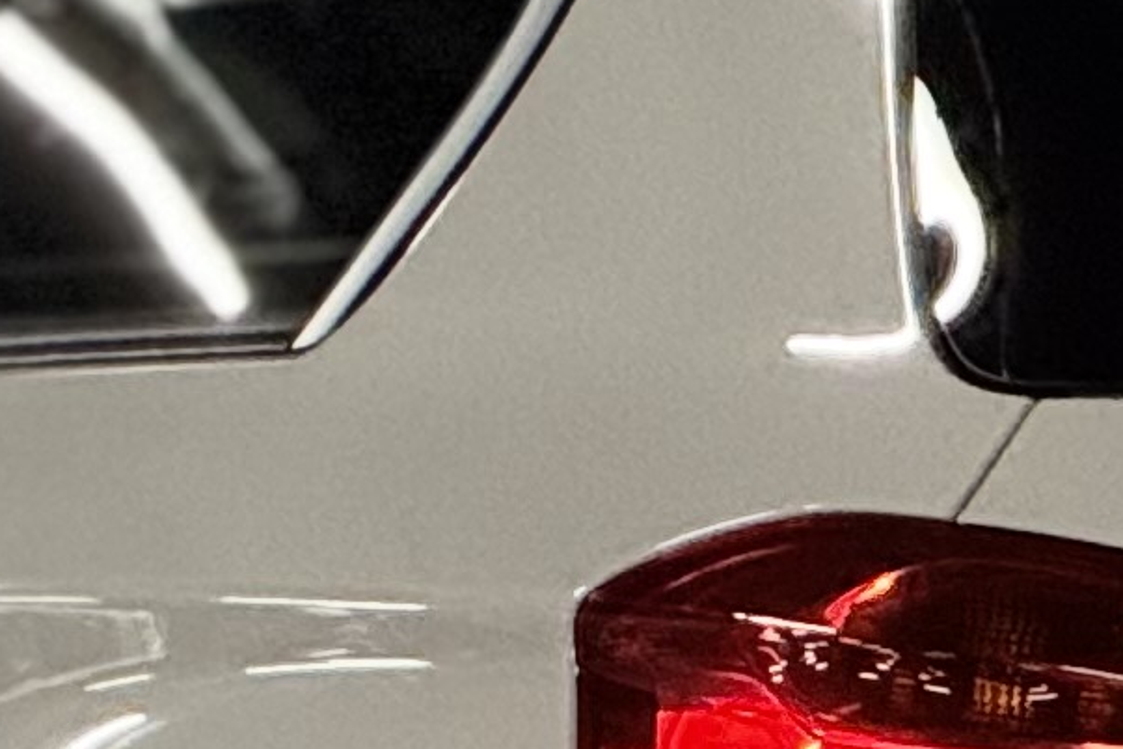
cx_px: 1736
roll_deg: +0.5
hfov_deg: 2.5
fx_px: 26014
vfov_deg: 1.6
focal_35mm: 834
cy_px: 1064
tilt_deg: -2.3
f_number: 2.8
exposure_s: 1/100
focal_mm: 15.66
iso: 320
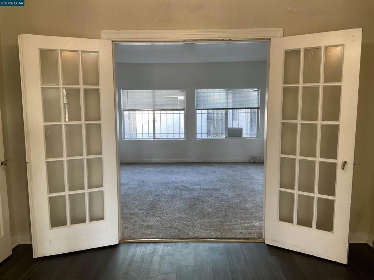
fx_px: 313
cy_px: 140
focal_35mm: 29
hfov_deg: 61.7
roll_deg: +1.1
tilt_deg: -6.1
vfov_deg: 48.2
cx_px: 187
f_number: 1.8
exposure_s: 1/60
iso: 64
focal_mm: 3
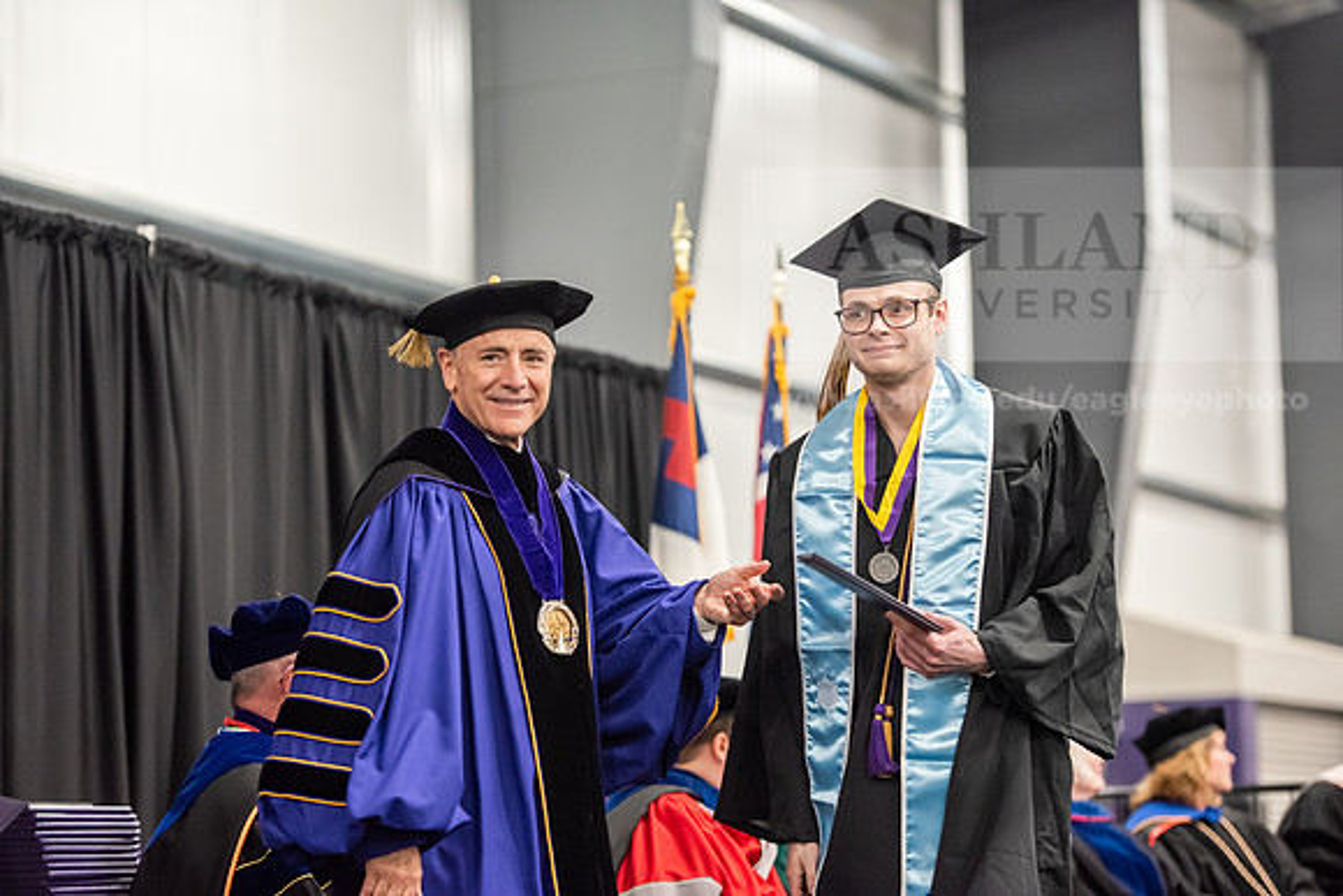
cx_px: 672
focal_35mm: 110
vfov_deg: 12.5
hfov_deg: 18.6
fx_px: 4104
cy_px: 448
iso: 3200
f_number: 3.2
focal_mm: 110
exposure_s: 1/200
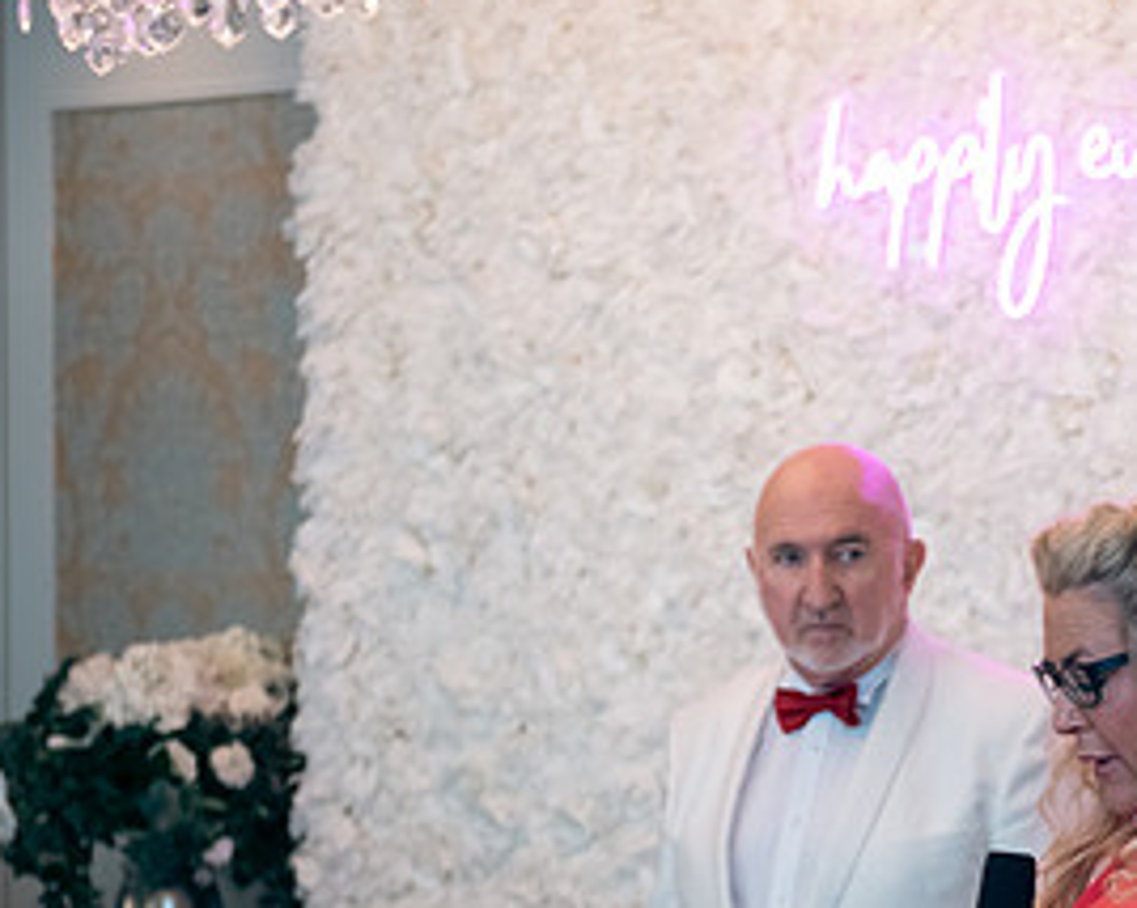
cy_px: 796
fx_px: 4102
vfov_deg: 12.5
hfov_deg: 15.5
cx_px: 1099
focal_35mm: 122
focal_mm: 60
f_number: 3.5
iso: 640
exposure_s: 1/160
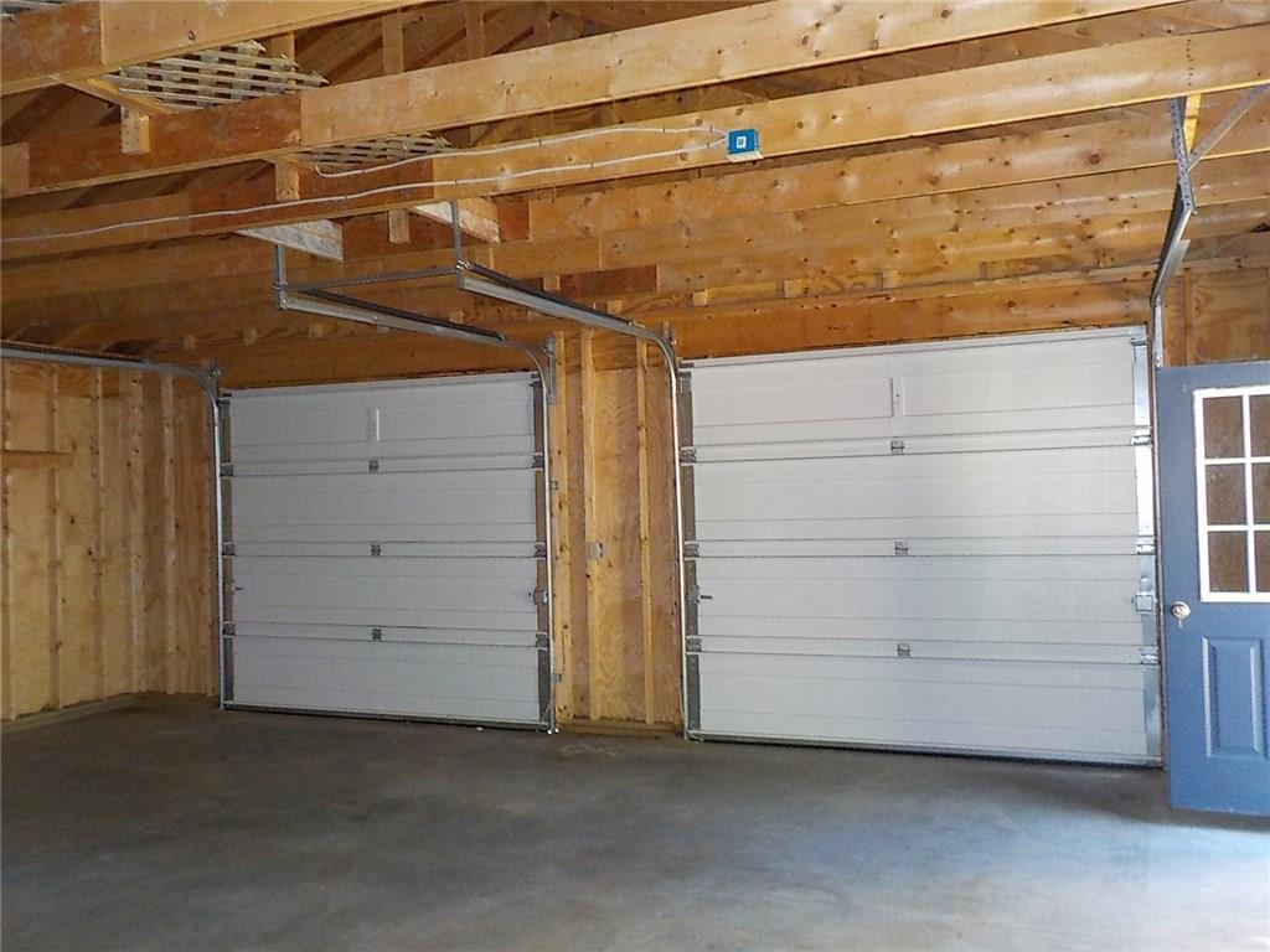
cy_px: 476
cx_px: 635
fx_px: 1101
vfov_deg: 46.8
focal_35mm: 30
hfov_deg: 60.0
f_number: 3.3
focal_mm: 4.1
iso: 450
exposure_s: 1/30
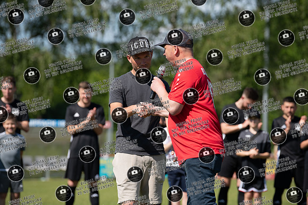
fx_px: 1498
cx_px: 154
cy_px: 102
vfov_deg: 7.9
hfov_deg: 11.7
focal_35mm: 175
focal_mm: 175
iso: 80
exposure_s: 1/800
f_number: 4
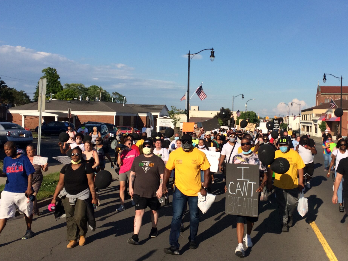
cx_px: 205
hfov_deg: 46.6
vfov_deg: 35.9
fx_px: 402
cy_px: 116
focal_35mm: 40
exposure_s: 1/2740
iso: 32
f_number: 2.2
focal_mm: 4.15
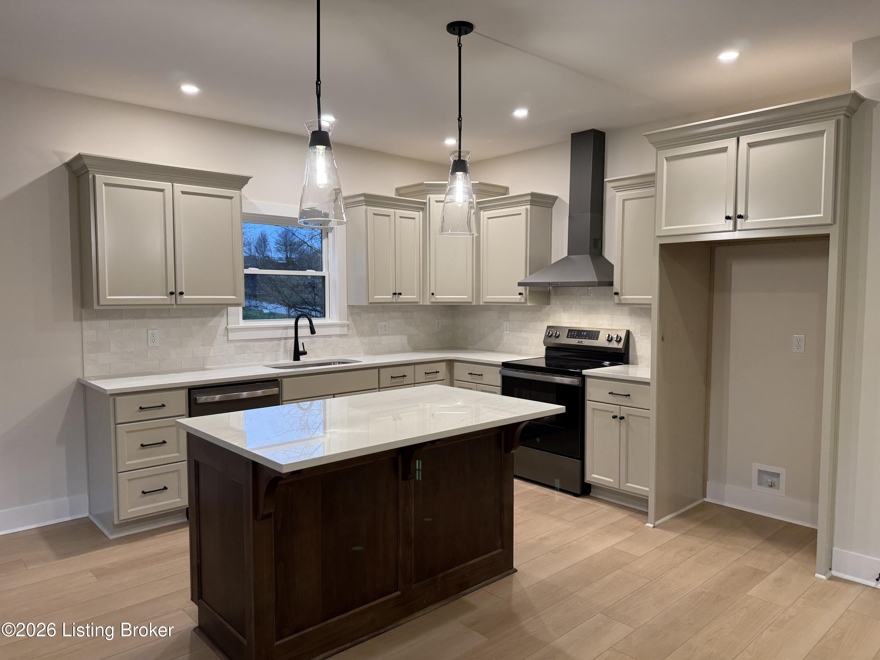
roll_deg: +0.1
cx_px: 440
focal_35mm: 24
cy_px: 330
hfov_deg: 71.6
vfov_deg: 56.8
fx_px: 610
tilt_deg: -3.6
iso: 200
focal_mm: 6.76
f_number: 1.78
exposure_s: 1/120
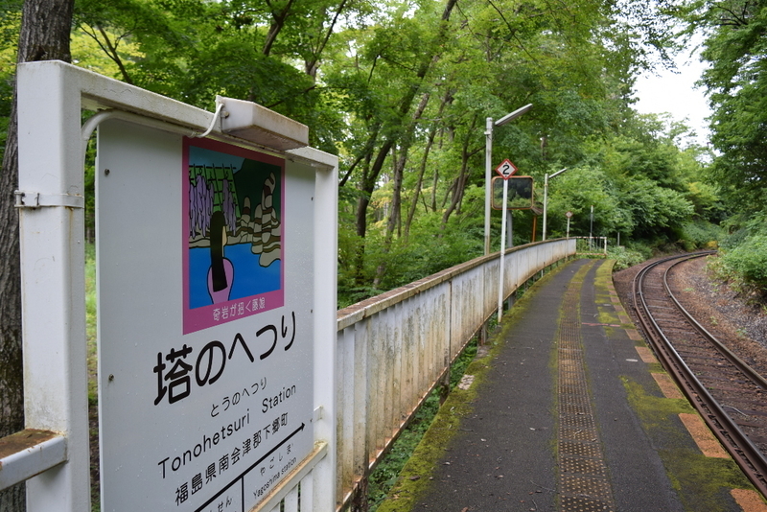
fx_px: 639
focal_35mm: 30
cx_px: 384
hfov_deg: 61.9
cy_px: 256
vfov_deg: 43.6
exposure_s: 1/125
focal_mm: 20
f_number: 5
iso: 200
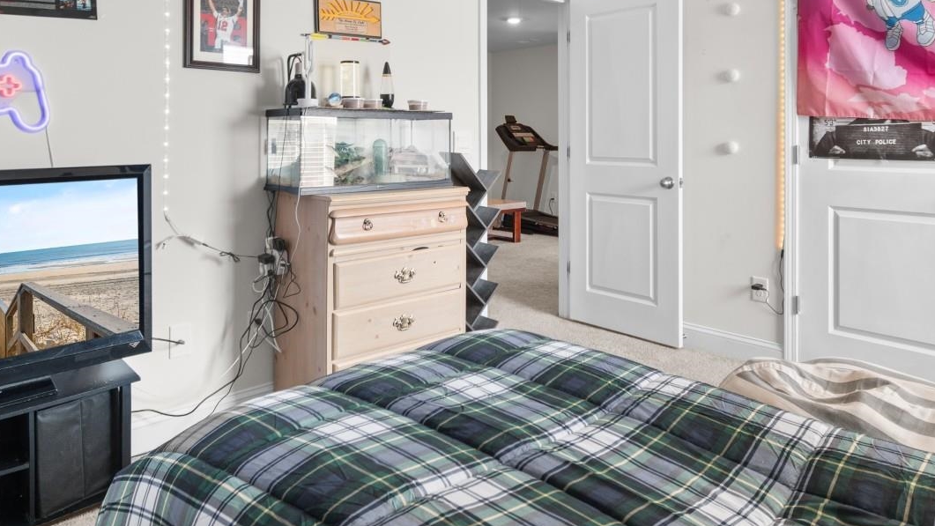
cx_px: 454
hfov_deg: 76.3
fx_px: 595
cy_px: 123
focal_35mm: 24
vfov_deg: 45.8
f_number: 4.5
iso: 100
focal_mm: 10
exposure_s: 1/3
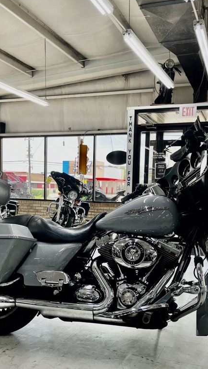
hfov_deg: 31.2
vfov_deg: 52.3
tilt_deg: -4.7
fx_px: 373
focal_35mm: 38
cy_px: 226
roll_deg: -0.3
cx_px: 107
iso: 64
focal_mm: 5.1
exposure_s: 1/133
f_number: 1.6
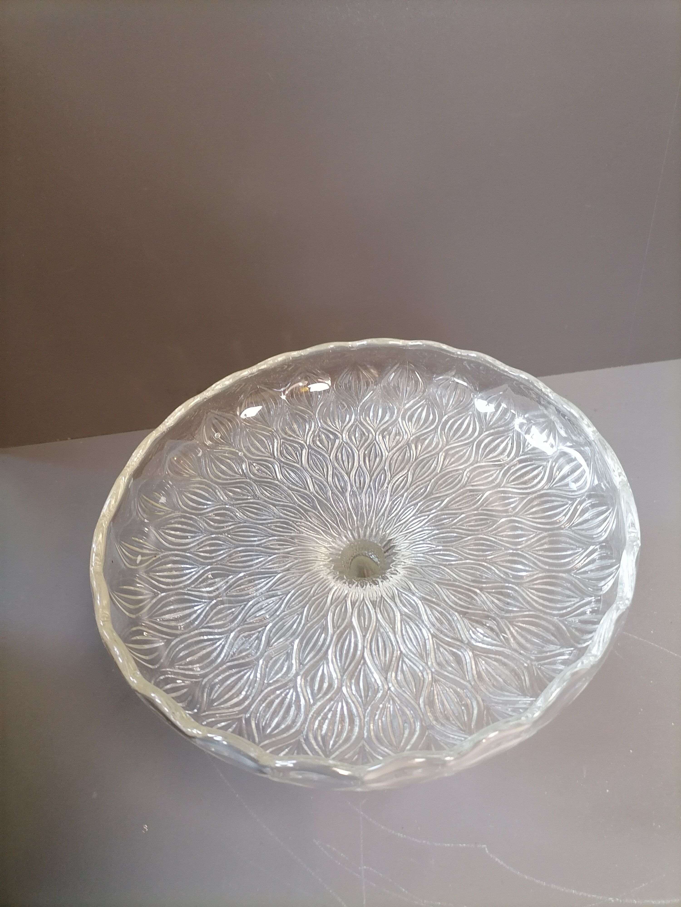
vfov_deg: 67.3
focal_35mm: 26
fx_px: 682
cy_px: 454
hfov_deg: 53.1
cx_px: 340
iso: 250
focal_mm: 5.4
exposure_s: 1/33.3
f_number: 1.8
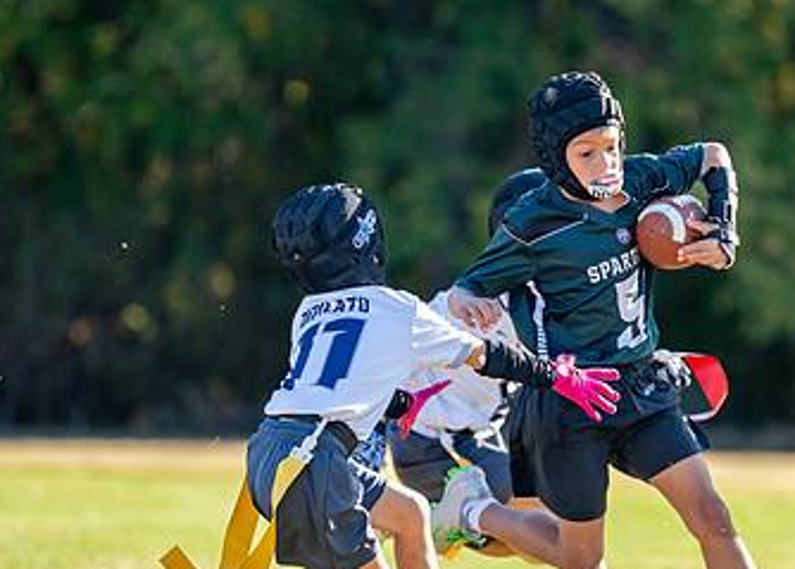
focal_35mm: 472
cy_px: 371
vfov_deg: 3.1
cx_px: 529
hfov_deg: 4.3
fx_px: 10664
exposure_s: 1/2000
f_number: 2.8
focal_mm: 200
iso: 200
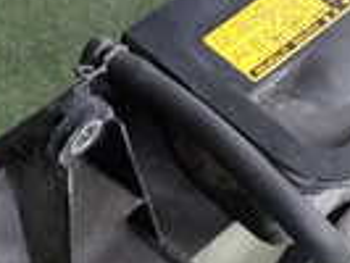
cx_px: 205
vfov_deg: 11.0
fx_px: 1366
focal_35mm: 135
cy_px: 108
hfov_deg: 14.6
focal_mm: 5.4
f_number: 2.3
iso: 200
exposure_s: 1/80
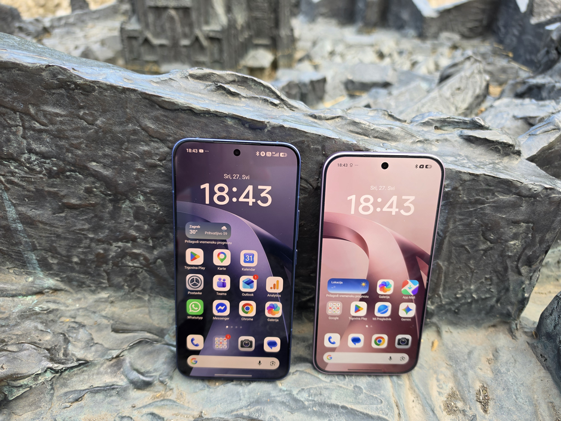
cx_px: 280
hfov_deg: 73.9
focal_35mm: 23
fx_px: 373
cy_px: 210
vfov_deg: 58.9
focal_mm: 6.5
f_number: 1.4
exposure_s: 1/180
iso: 80
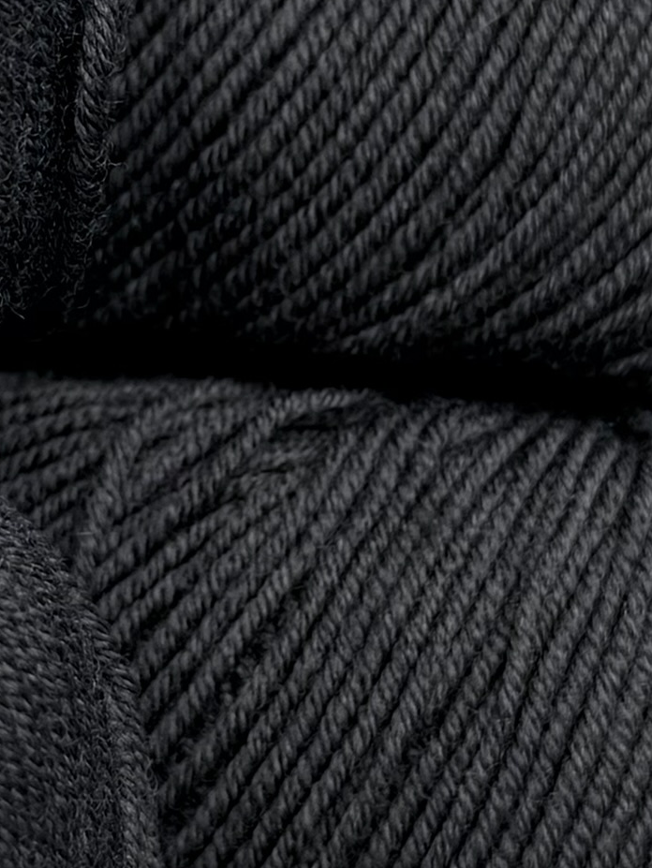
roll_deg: -1.2
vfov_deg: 33.6
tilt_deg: -2.6
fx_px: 1330
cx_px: 83
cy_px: 831
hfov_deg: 26.7
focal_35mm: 53
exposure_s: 1/617
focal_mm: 6.76
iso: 80
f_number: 1.78
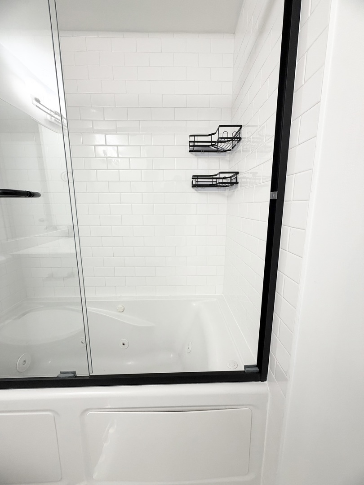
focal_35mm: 14
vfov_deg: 102.1
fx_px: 196
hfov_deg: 85.7
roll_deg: +0.6
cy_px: 242
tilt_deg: -10.3
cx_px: 182
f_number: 2.2
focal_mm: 2.22
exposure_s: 1/60
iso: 250
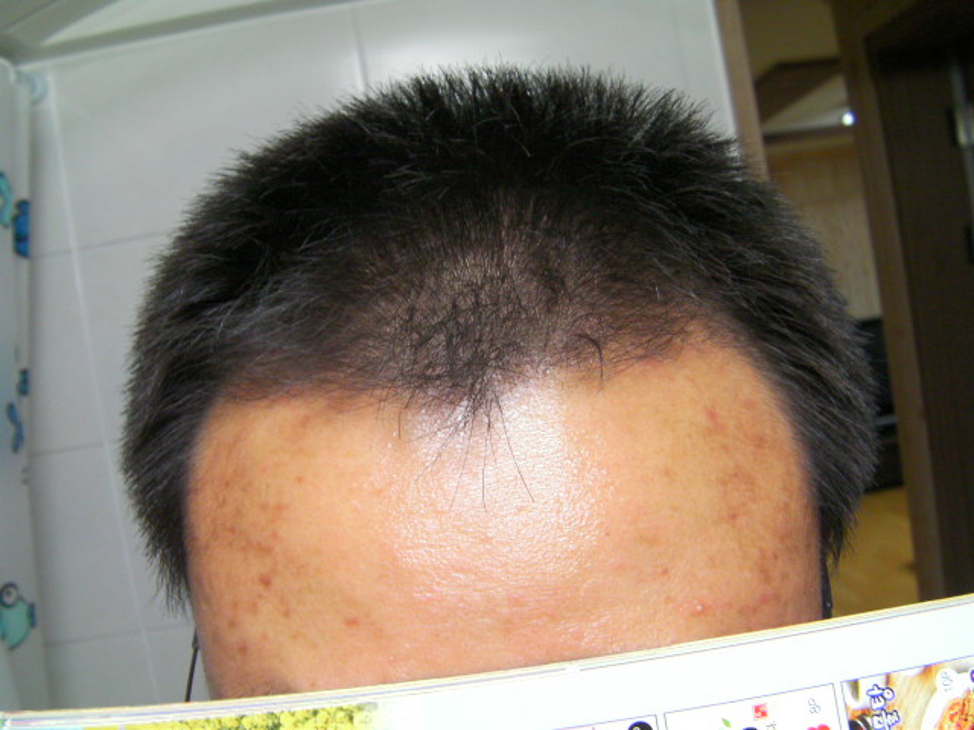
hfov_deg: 49.0
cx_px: 487
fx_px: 1069
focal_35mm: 38
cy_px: 365
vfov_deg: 37.7
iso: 200
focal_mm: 6.8
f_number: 3.5
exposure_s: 1/29.5
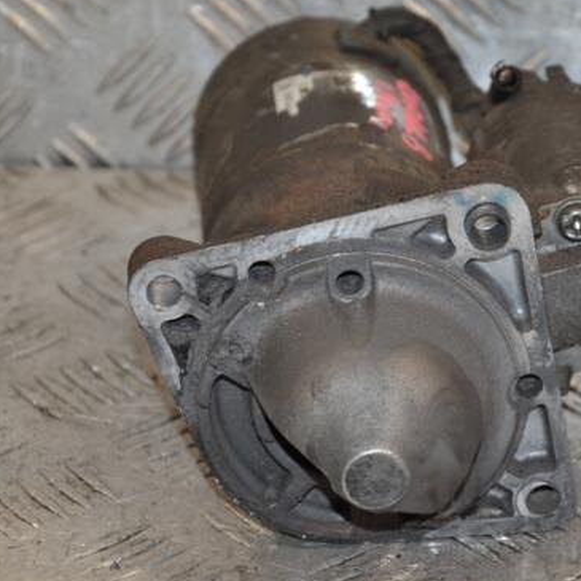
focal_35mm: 193
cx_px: 371
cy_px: 275
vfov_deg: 9.1
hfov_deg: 9.1
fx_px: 3665
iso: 800
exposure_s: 1/200
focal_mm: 92
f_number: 5.6
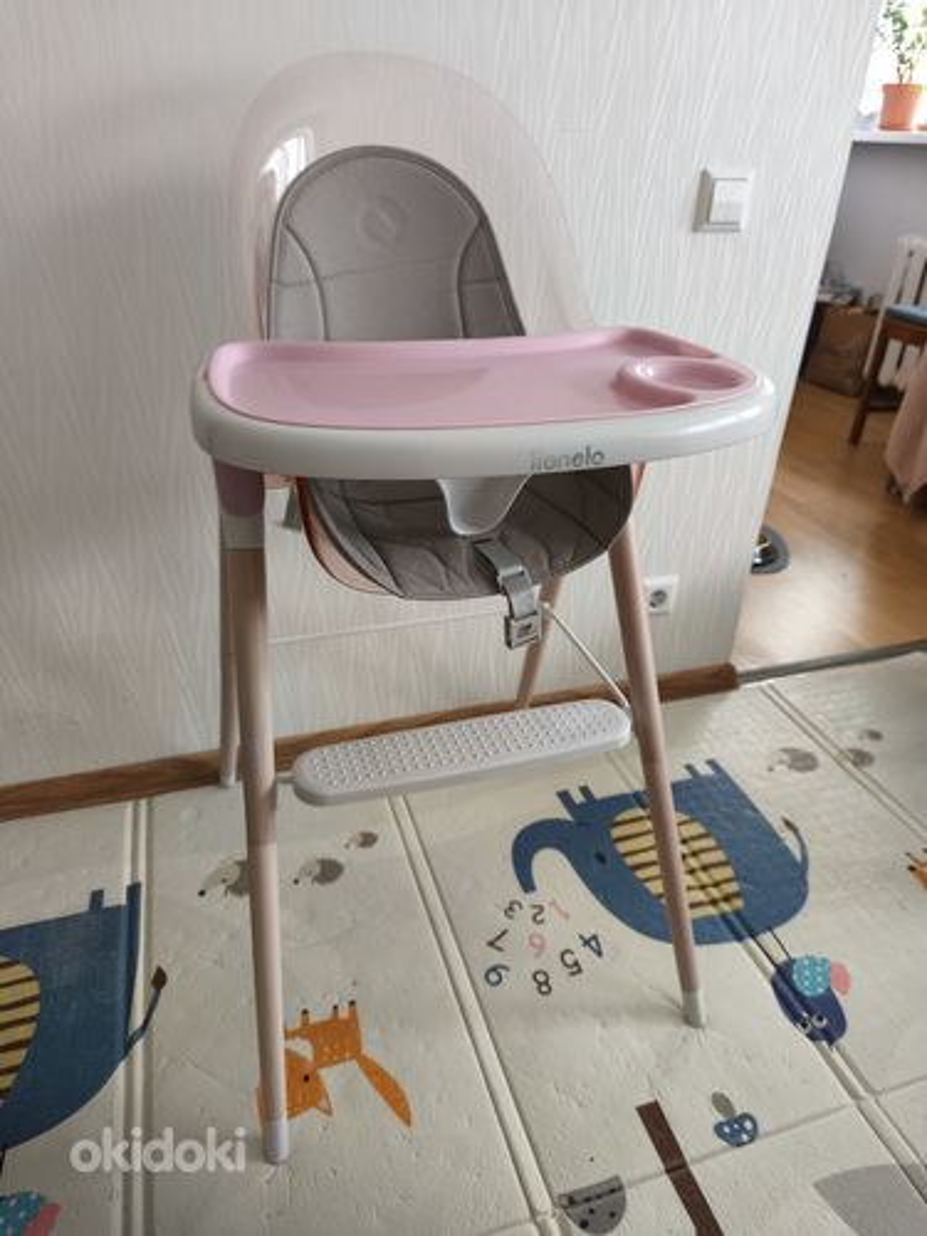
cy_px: 618
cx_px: 464
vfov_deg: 73.9
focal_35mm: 23
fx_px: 821
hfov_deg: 58.9
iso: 200
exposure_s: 1/50
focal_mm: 5.35
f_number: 1.7
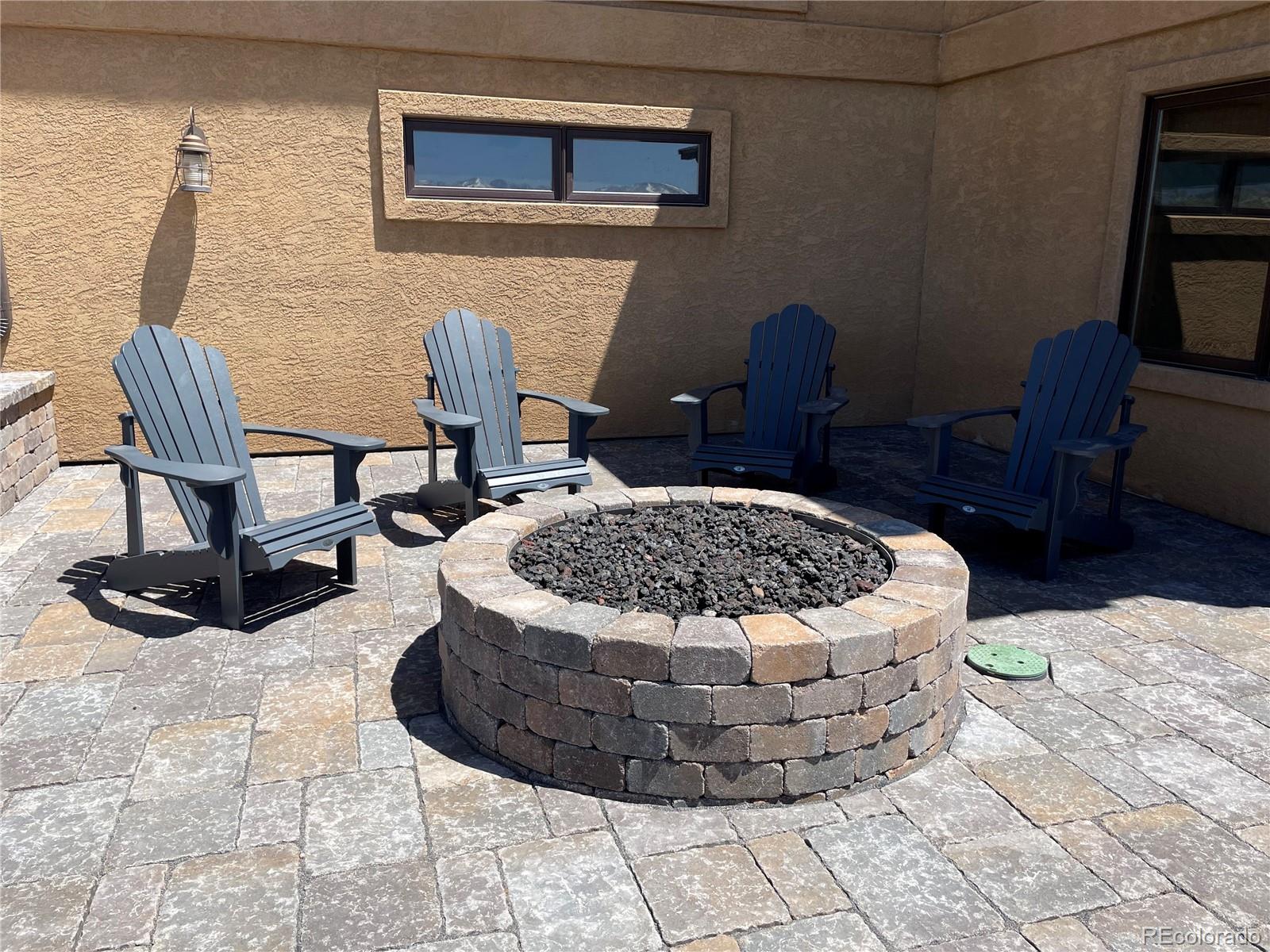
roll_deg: +0.1
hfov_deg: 67.3
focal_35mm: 26
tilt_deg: -13.2
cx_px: 635
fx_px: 954
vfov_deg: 53.1
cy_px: 476
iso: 32
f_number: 1.6
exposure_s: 1/2564
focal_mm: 4.2
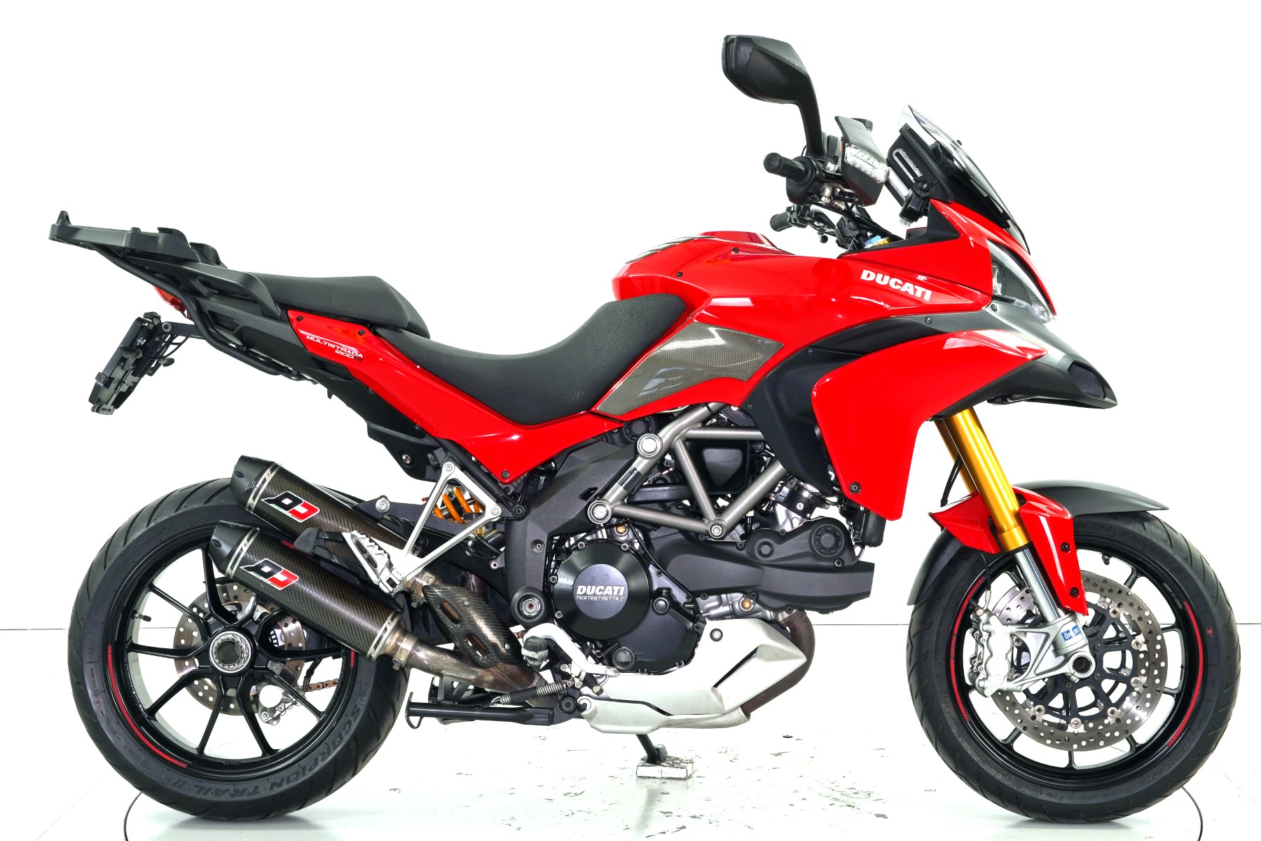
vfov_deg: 22.6
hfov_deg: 33.4
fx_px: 2102
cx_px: 630
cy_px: 420
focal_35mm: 60
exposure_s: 1/13
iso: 400
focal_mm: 60
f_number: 22
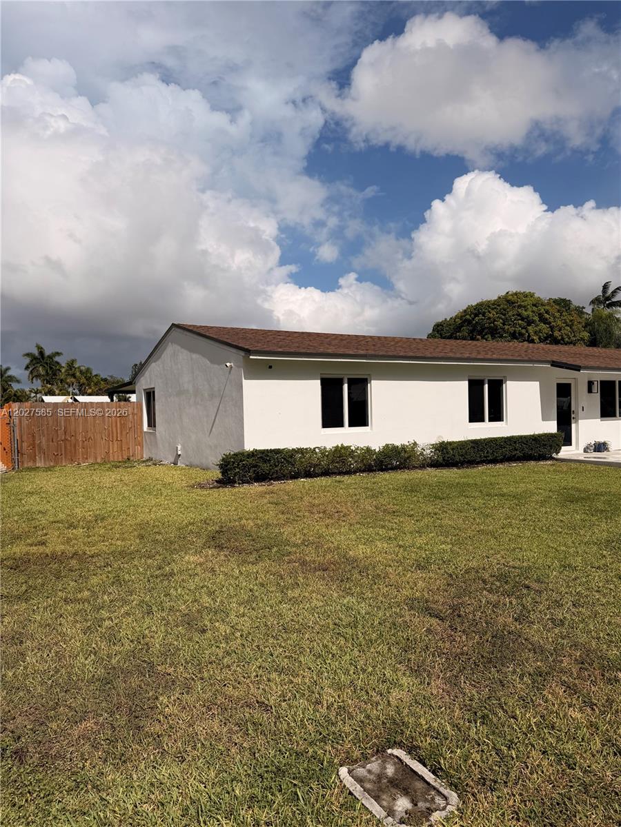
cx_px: 310
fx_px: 574
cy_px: 414
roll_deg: +0.5
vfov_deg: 71.6
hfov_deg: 56.8
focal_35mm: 24
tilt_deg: -1.9
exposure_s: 1/14286
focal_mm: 6.76
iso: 80
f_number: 1.78
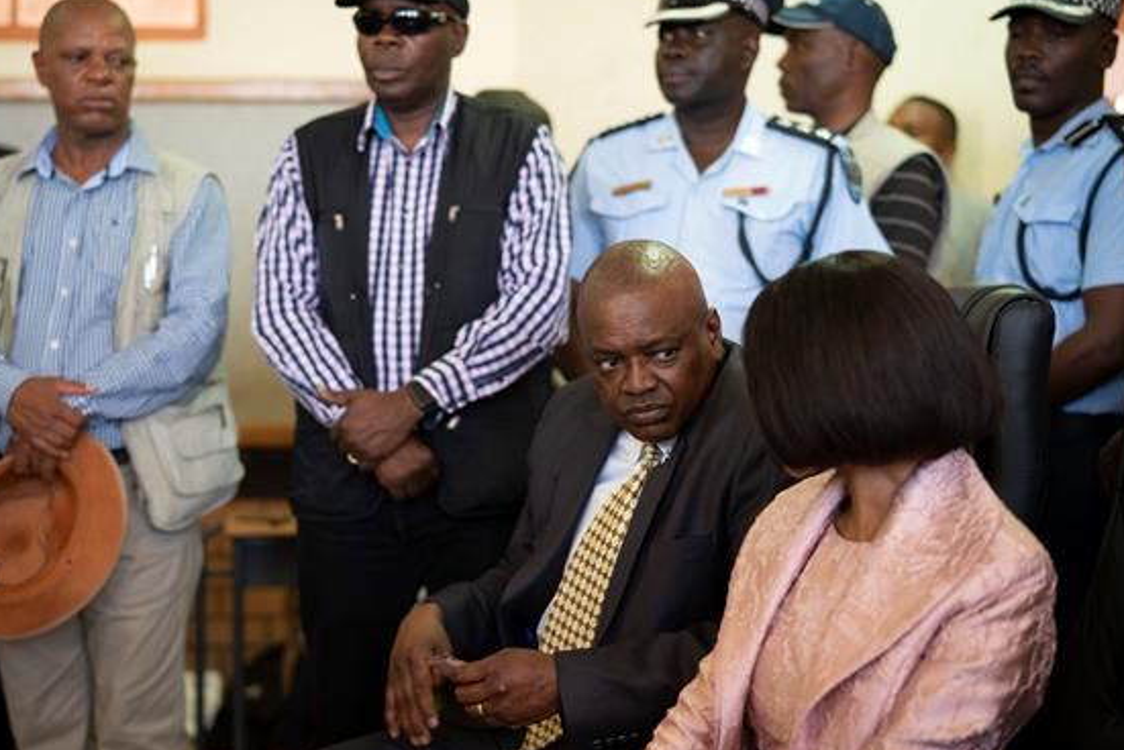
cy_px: 385
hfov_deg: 33.9
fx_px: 1843
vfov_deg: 23.0
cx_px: 539
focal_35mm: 59
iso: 640
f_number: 1.6
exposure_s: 1/250
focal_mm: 50
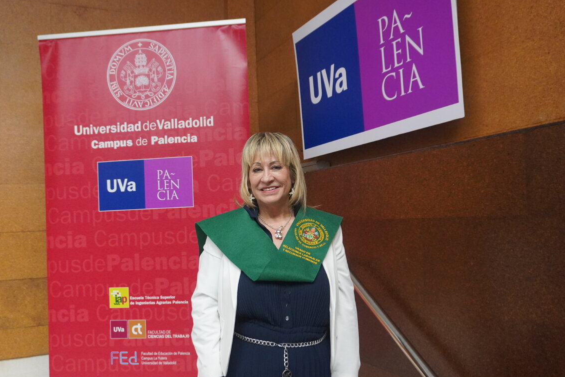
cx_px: 279
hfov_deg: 55.8
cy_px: 204
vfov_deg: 38.9
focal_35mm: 34
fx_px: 534
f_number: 4
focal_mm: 20
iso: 3200
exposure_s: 1/160
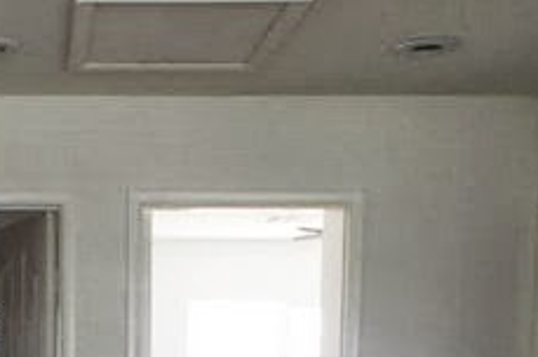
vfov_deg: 14.5
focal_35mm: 84
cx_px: 42
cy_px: 622
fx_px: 1254
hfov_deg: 23.5
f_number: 3.2
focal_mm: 16
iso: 500
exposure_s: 1/100
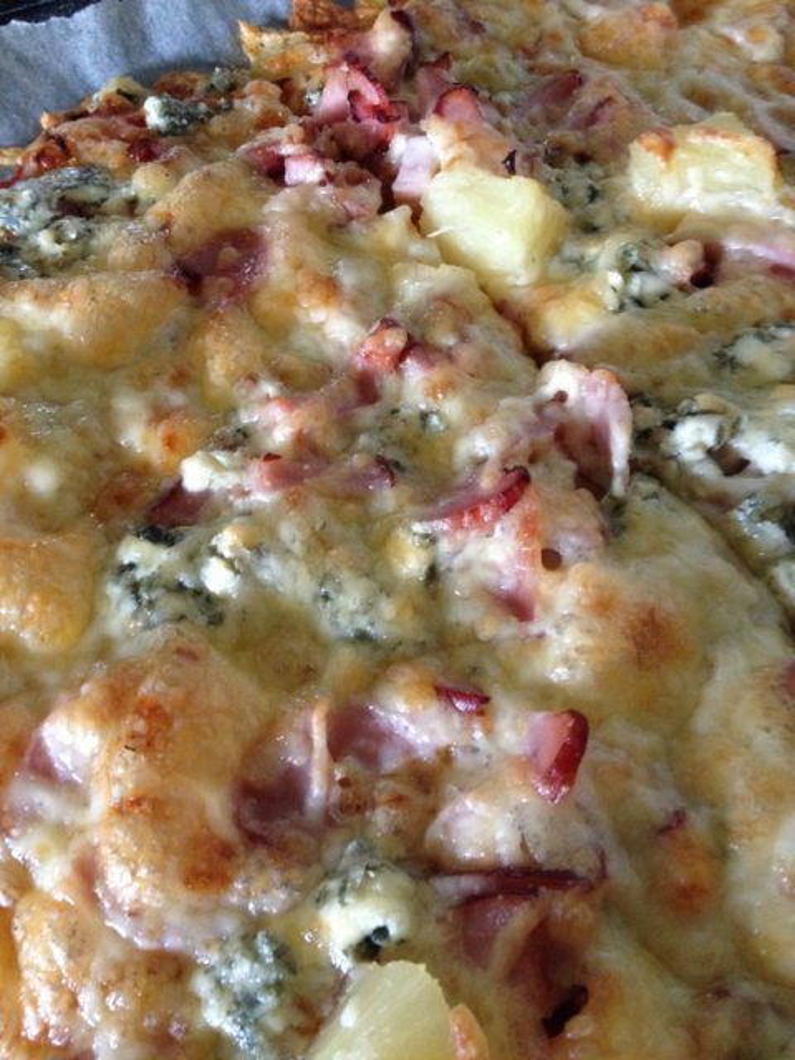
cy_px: 530
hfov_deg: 40.7
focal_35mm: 35
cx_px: 398
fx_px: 1072
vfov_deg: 52.6
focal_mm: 4.28
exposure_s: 1/20
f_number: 2.4
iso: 320
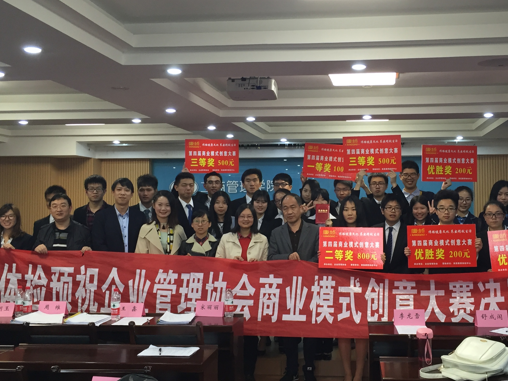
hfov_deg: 41.8
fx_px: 661
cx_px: 312
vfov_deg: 32.2
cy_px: 176
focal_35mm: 45
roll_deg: -1.1
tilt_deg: +3.0
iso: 100
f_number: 2.2
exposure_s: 1/33
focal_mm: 4.15
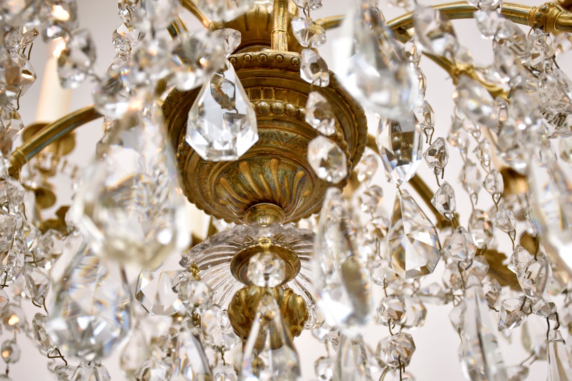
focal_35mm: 52
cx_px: 286
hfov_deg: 37.9
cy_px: 190
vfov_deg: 25.8
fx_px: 834
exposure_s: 1/160
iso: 640
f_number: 4.2
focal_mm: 35
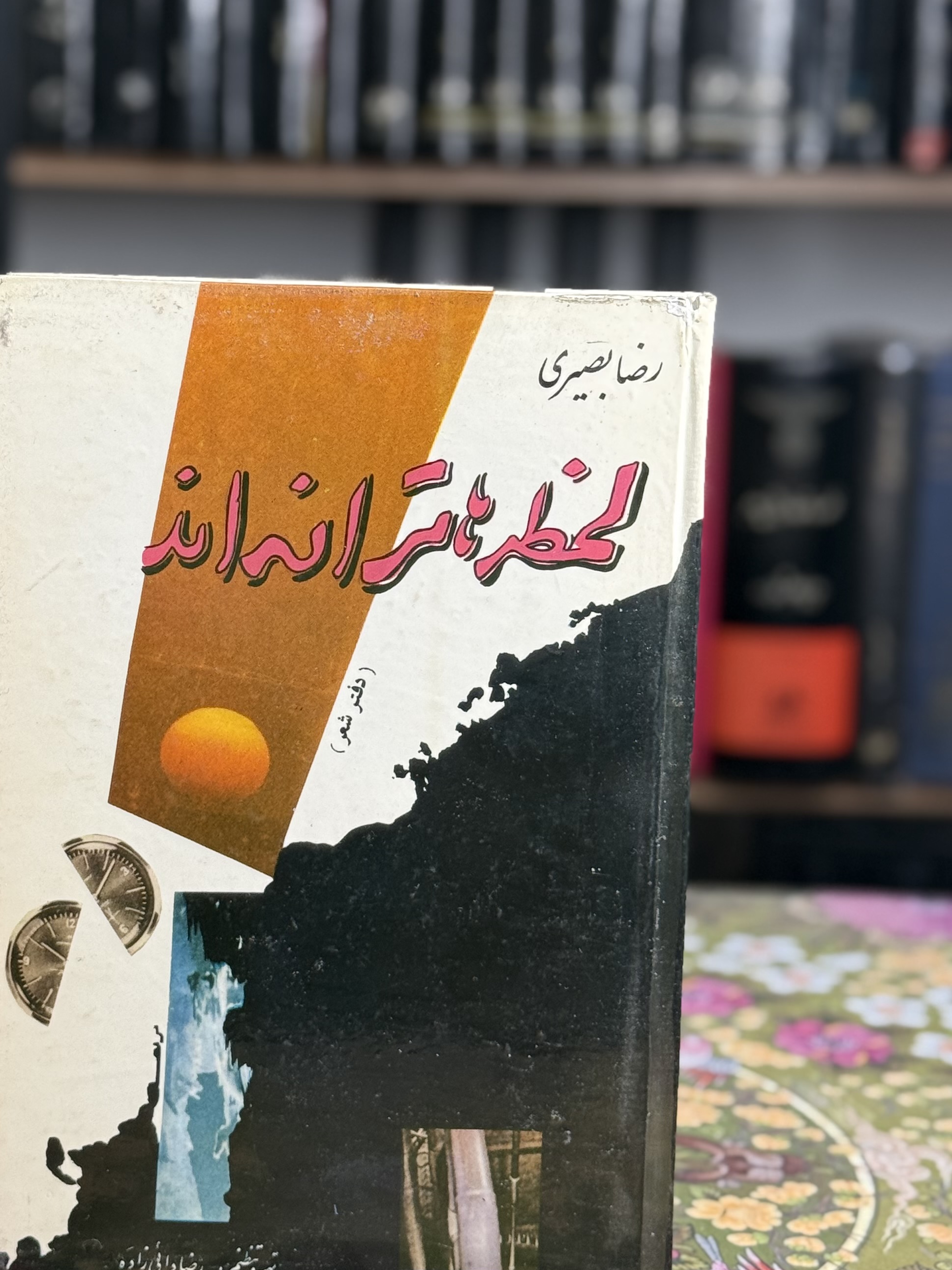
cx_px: 334
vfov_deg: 26.0
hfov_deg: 19.6
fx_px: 2750
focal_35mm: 75
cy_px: 541
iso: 100
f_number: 1.78
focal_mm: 6.76
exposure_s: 1/100
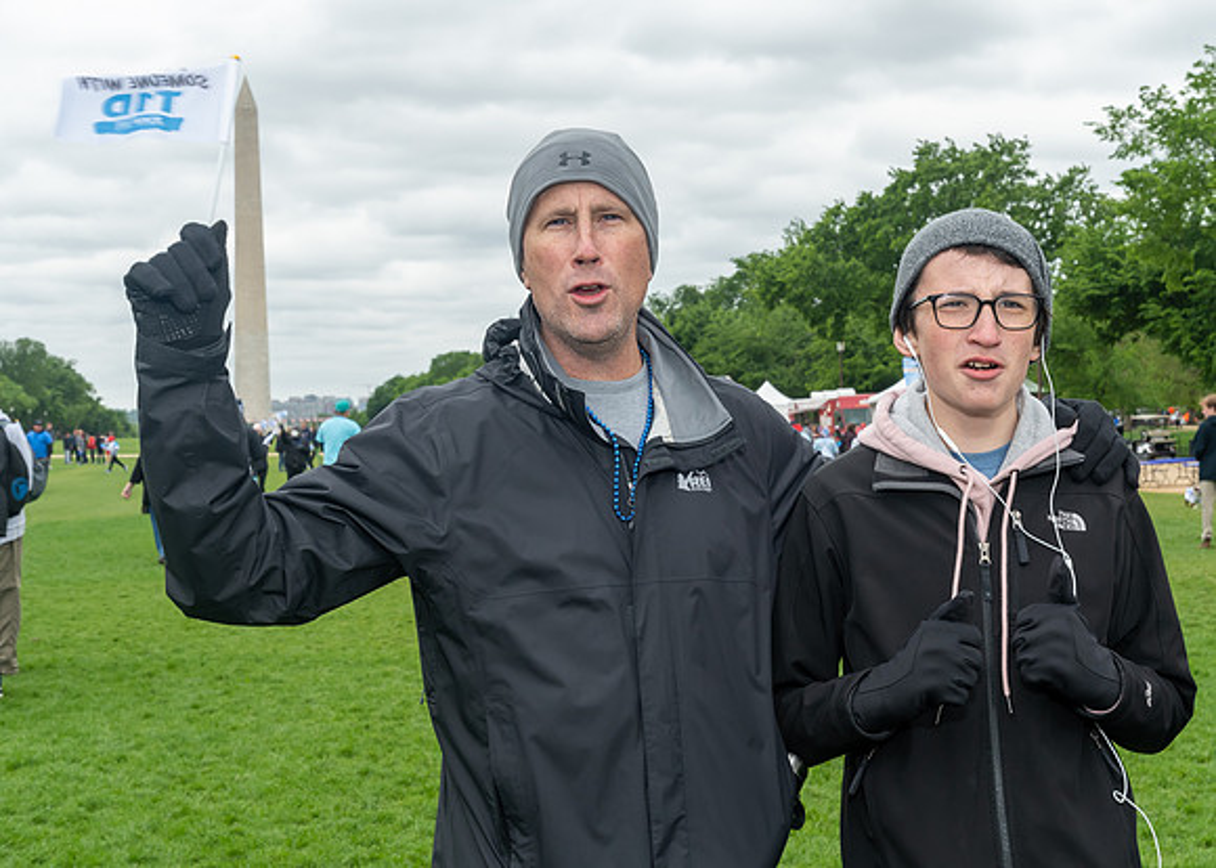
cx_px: 694
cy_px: 392
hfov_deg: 34.9
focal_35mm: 56
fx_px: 1929
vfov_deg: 25.4
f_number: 7.1
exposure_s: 1/250
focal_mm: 30
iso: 250
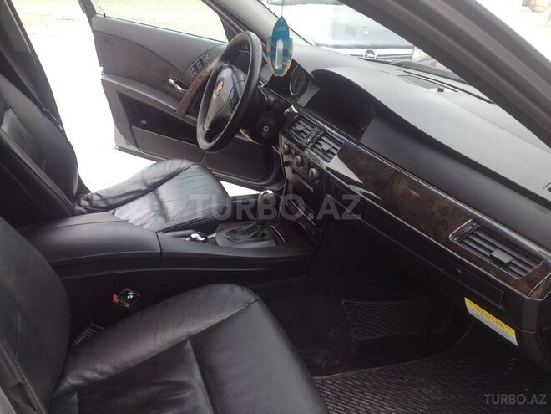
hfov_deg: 52.6
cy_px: 207
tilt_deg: -23.6
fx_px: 557
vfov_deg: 40.7
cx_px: 276
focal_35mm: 35
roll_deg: -1.4
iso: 50
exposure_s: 1/216
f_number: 2.4
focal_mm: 4.28
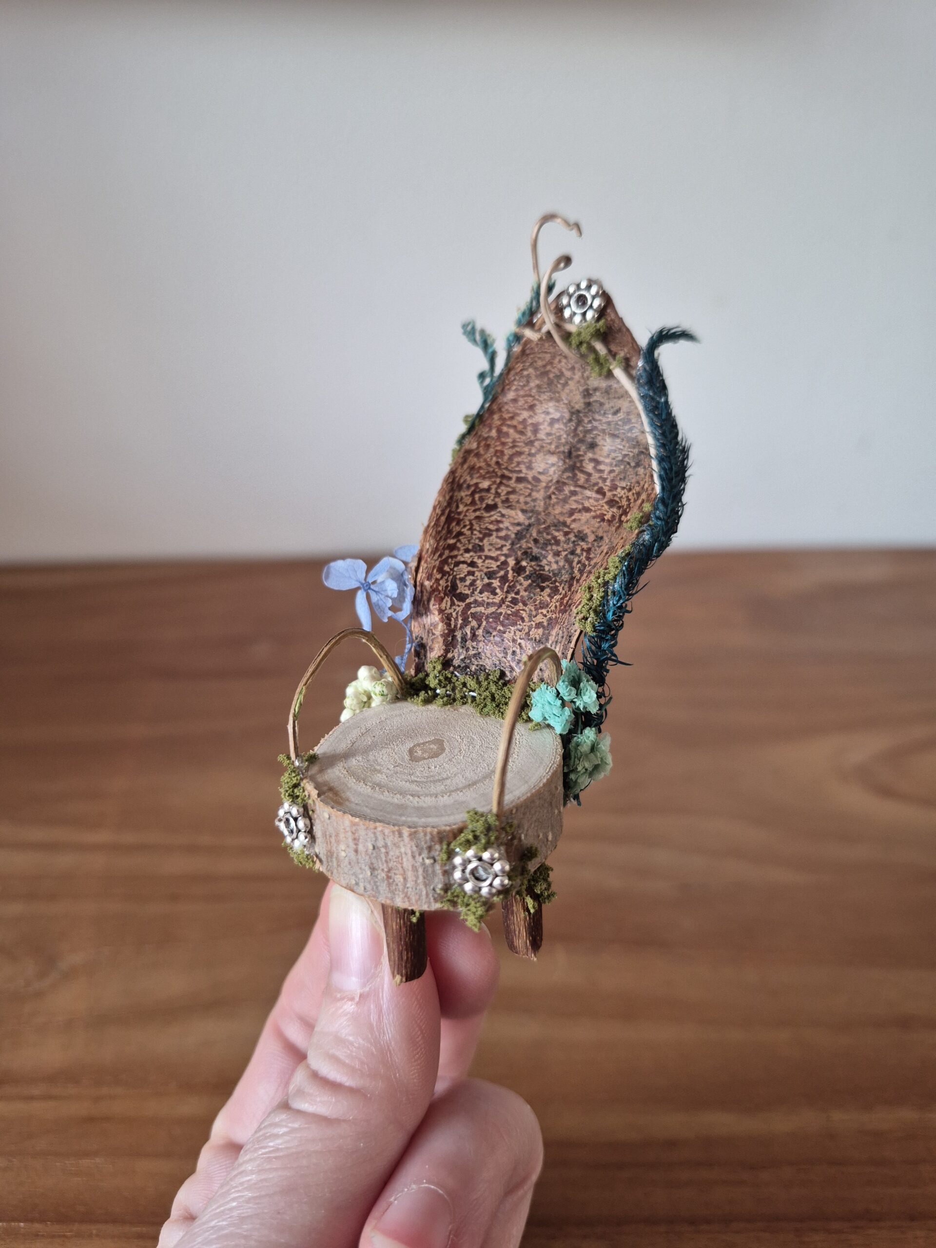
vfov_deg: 73.9
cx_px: 468
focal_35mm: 23
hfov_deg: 58.9
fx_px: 829
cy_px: 624
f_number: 1.8
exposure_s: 1/100
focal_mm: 5.4
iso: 250
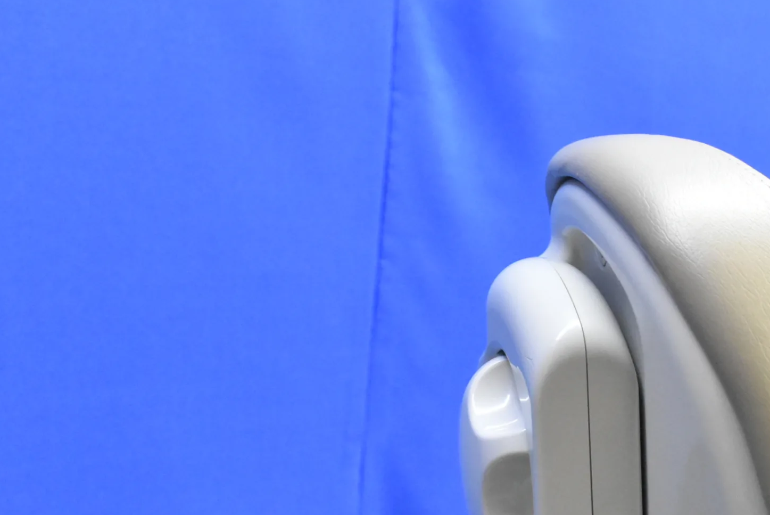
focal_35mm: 69
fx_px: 1477
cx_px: 630
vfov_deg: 19.6
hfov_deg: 28.5
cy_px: 414
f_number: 8
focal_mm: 26
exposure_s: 1/40
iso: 5600
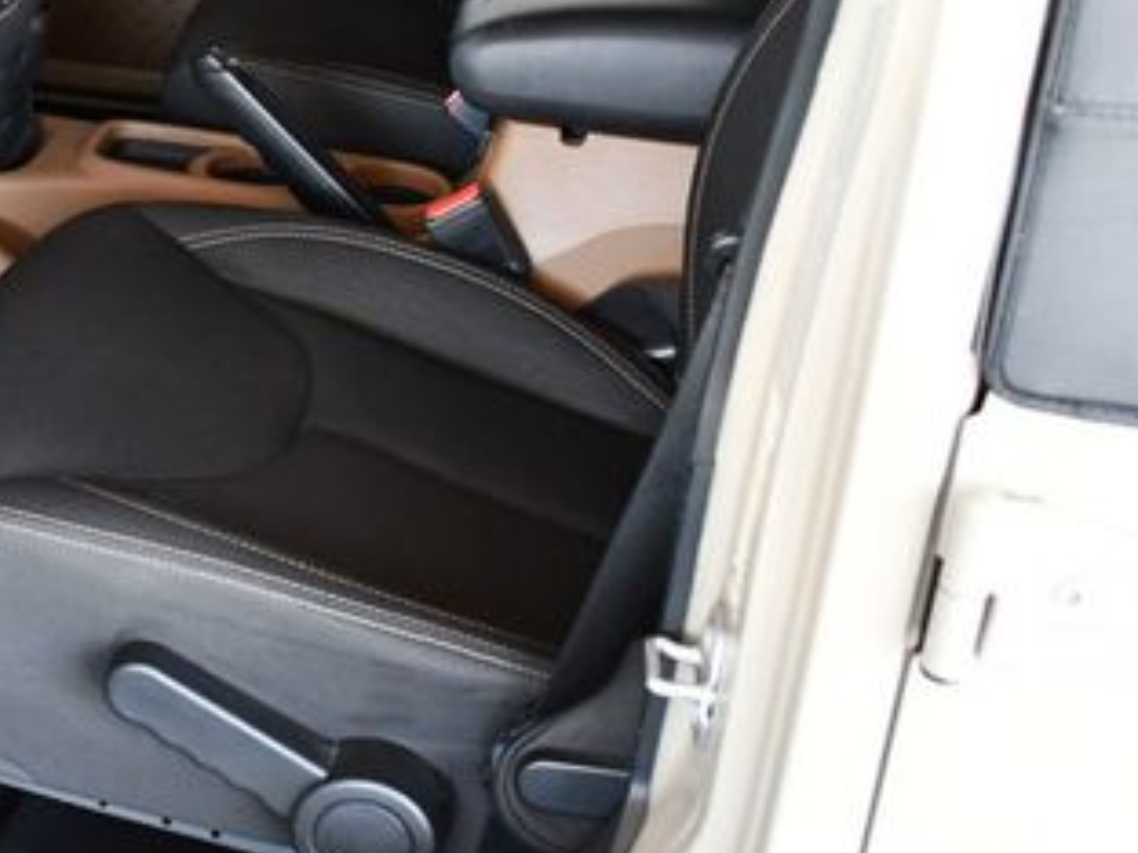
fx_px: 2334
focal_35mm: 71
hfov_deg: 26.4
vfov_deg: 20.5
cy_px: 197
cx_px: 84
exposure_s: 1/125
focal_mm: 18
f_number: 3.5
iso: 1400
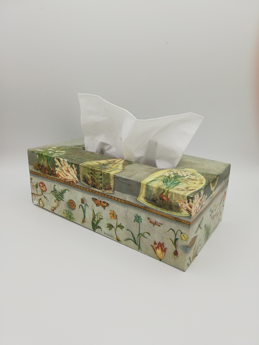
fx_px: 259
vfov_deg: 67.3
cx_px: 130
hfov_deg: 53.1
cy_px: 172
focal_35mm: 26
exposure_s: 1/191
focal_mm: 3.81
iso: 50
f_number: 2.2
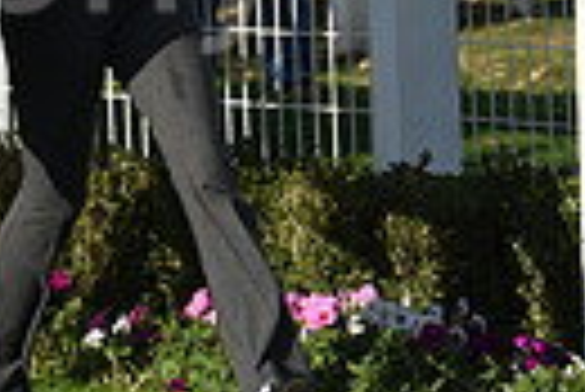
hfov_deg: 3.2
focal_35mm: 645
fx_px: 10493
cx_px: -284
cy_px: -273
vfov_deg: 2.1
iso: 400
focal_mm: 145
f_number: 5
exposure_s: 1/2500
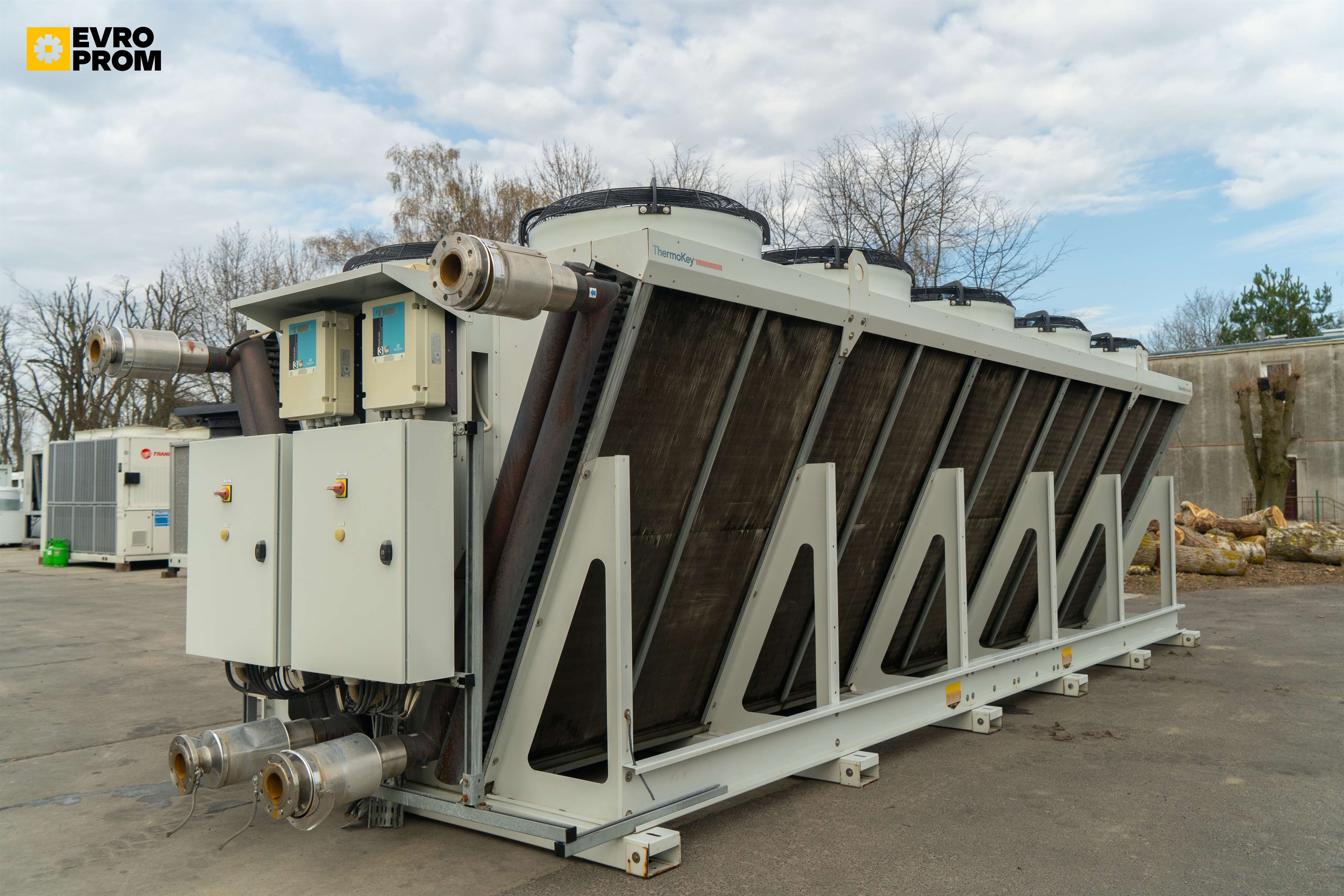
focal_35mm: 28
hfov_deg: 65.5
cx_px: 672
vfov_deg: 46.4
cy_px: 448
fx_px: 1045
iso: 320
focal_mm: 28
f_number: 5
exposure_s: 1/500
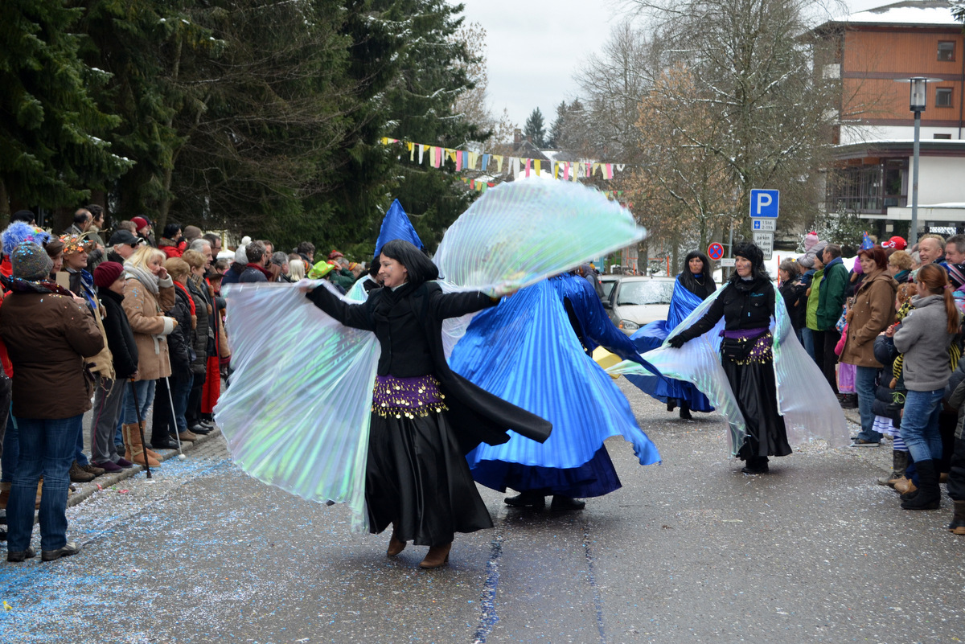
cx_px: 482
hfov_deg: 35.0
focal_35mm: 57
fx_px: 1528
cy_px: 322
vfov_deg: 23.8
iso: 400
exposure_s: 1/125
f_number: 5.6
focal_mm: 38
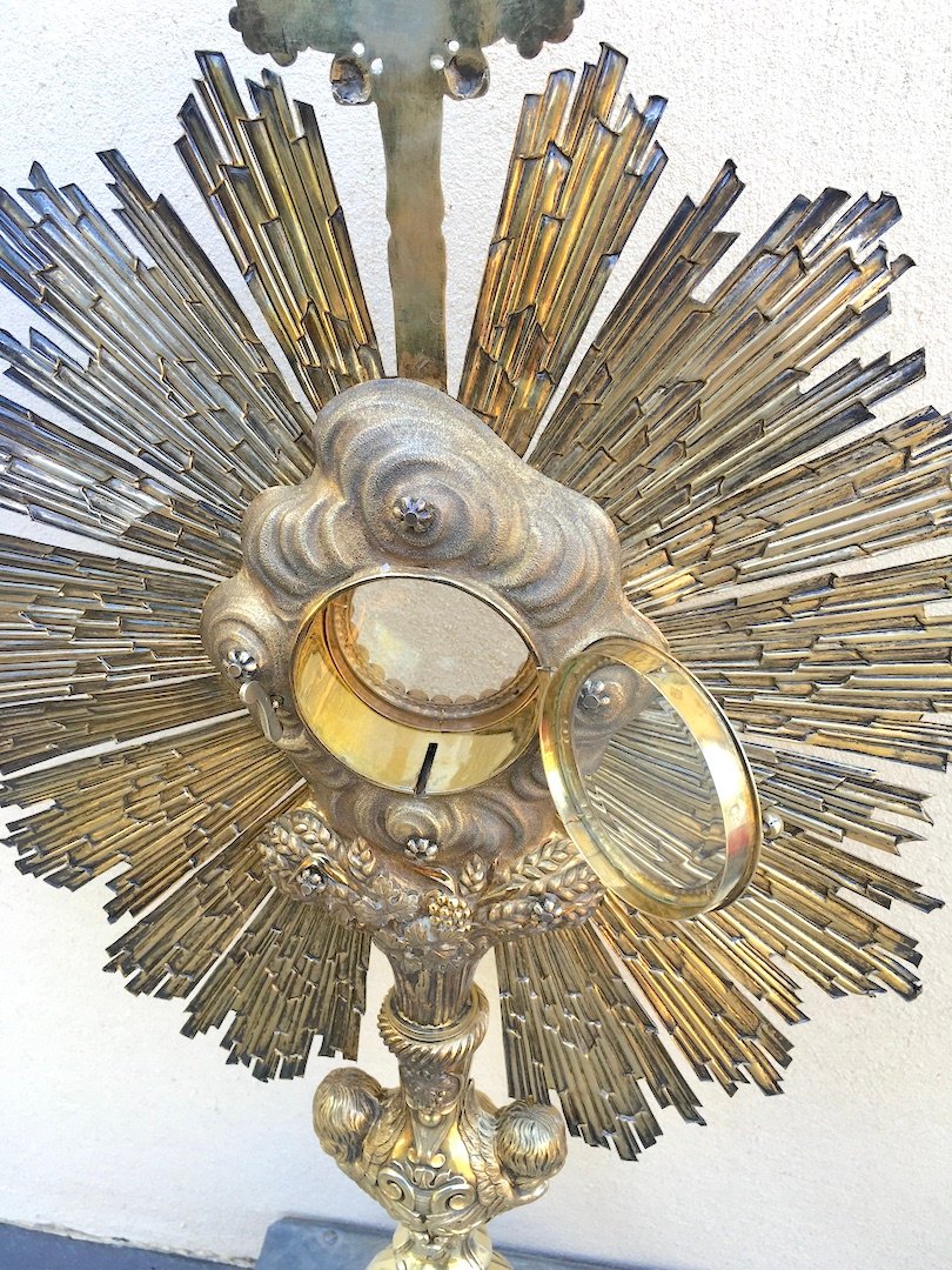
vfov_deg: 61.7
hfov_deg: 48.2
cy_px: 635
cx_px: 476
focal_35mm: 29
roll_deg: -1.1
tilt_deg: -33.0
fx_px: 1063
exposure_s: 1/100
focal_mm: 4.15
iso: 25
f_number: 2.2
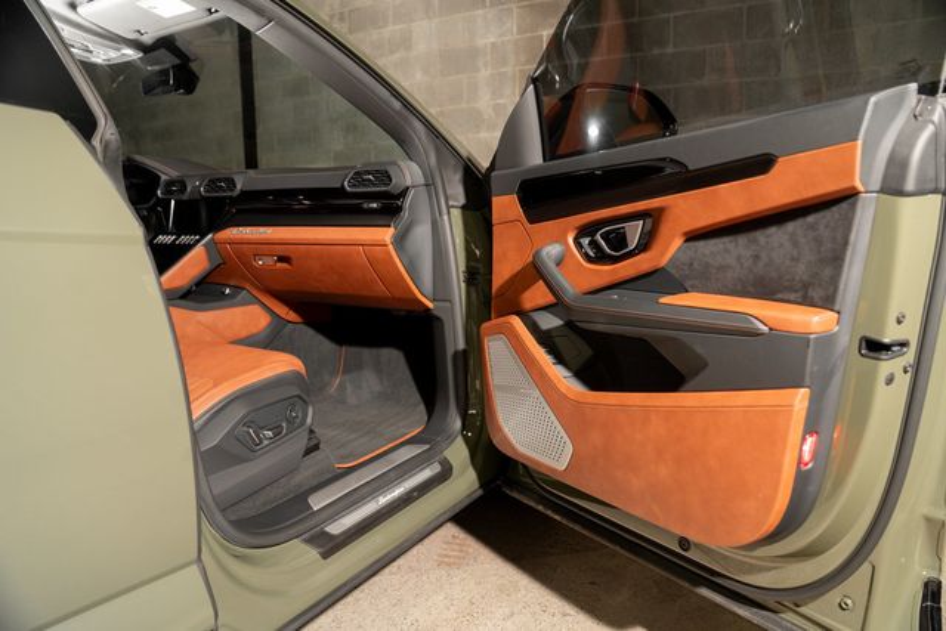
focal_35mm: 24
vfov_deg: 53.2
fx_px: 631
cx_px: 473
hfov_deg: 73.7
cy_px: 316
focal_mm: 24
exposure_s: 1/50
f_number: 3.5
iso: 400
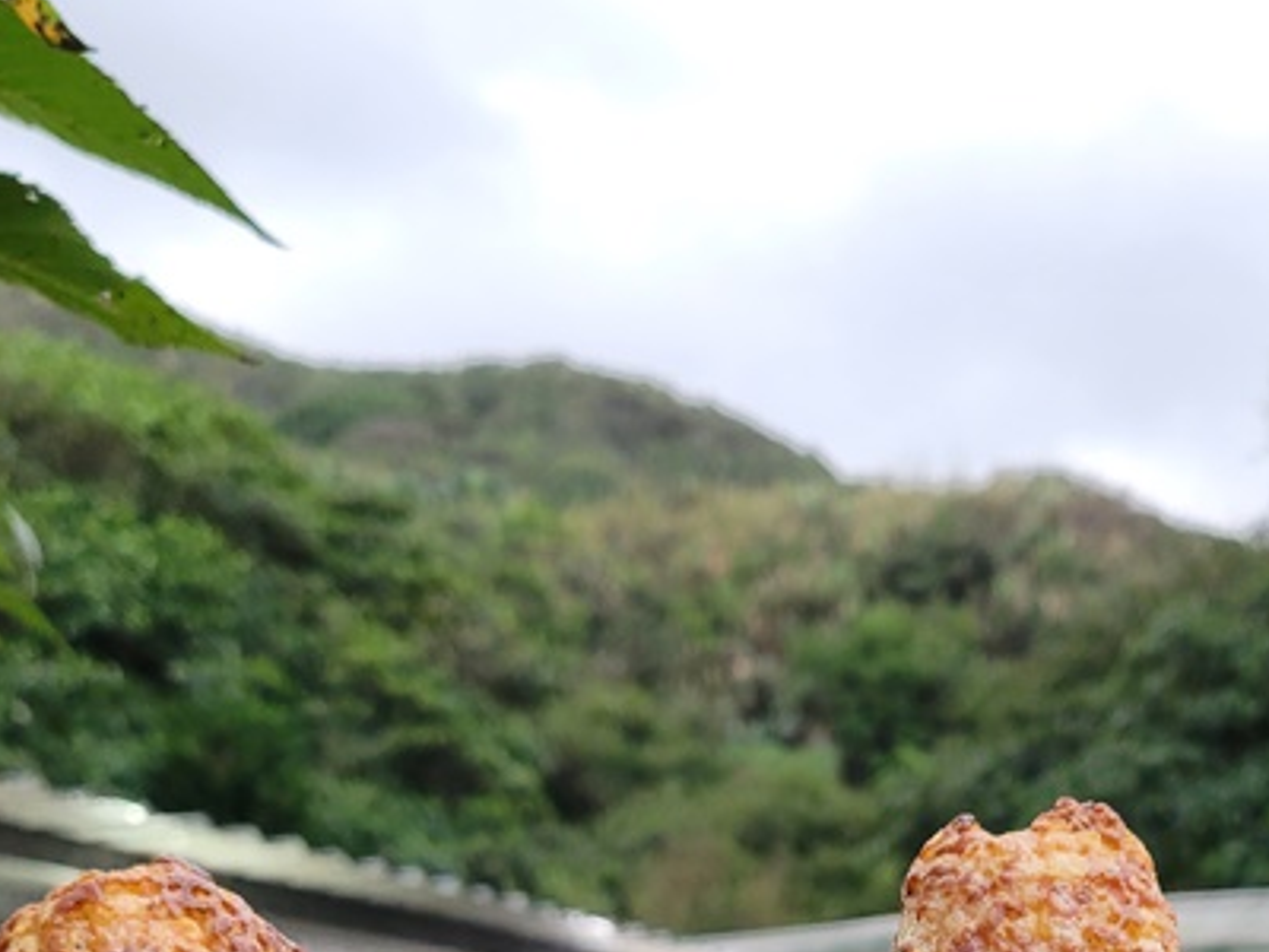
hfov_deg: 29.7
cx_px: 796
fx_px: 2383
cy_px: 1184
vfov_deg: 20.9
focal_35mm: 65
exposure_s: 1/40
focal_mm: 5.4
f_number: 1.8
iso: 200
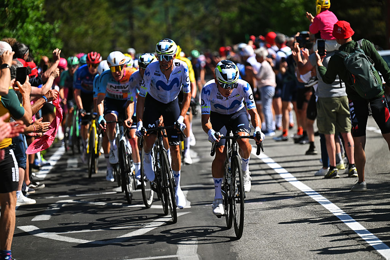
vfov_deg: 8.1
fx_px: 1842
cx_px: 195
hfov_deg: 12.1
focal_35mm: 170
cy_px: 130
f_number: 3.5
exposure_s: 1/2500
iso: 250
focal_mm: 170
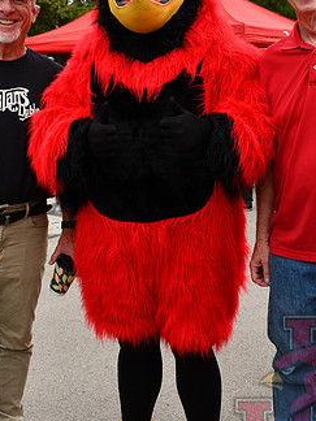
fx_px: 755
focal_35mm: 62
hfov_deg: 23.6
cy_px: 126
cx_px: 174
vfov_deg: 30.9
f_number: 5.6
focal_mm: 24
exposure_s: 1/250
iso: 400
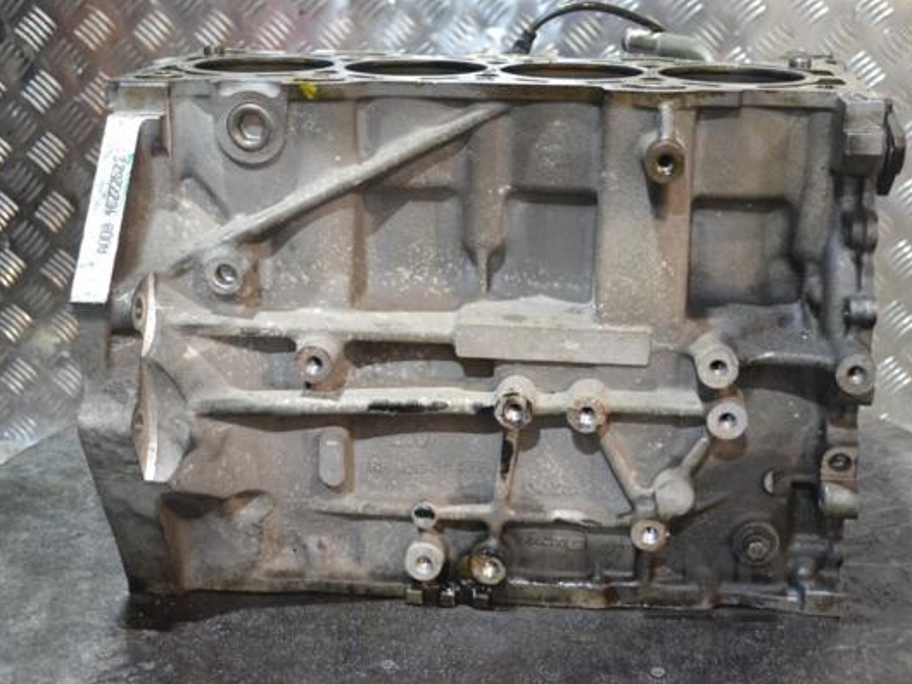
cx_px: 473
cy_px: 342
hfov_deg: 40.0
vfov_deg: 30.5
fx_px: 1253
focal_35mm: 48
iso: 3200
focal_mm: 29
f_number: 4.5
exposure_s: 1/30
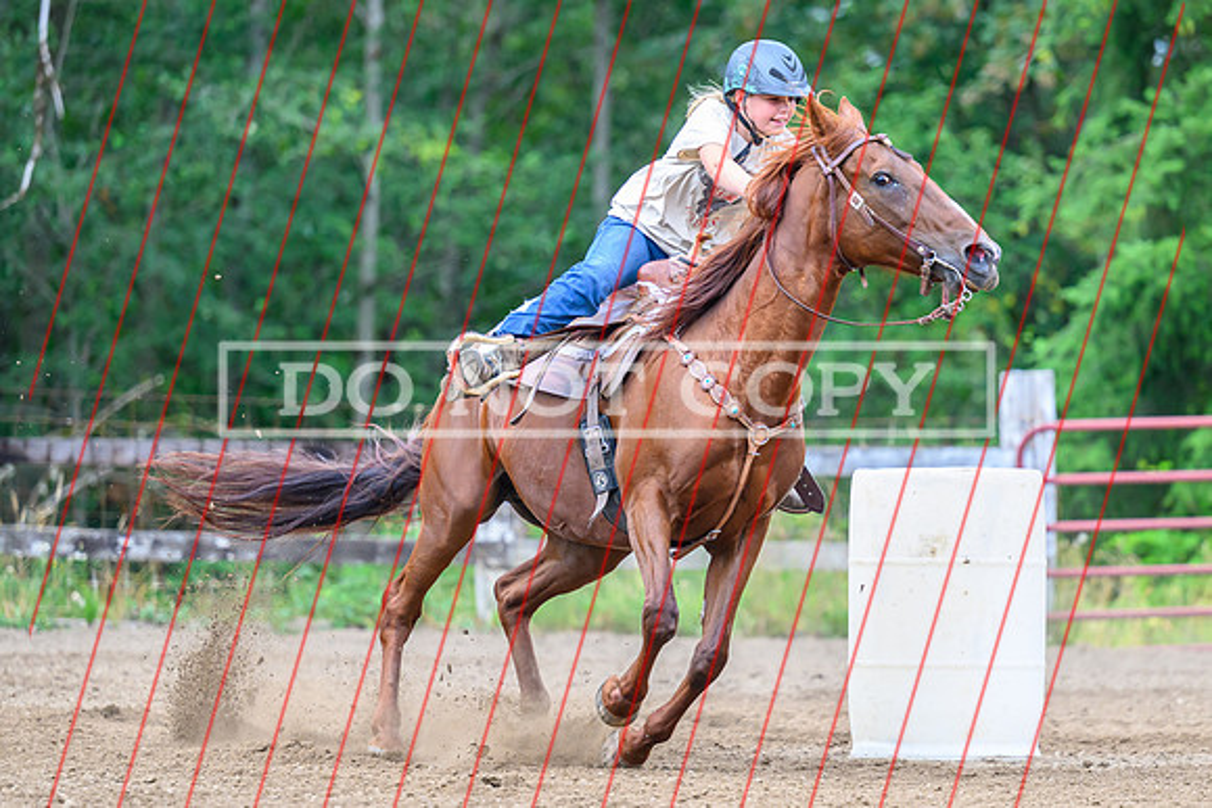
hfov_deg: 9.9
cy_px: 449
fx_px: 7018
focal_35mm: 208
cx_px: 635
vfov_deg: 6.6
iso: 2000
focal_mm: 145
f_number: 2.8
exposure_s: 1/1600
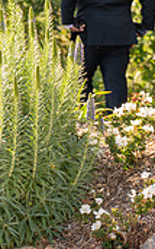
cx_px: -116
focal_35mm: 689
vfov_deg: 3.1
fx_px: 4672
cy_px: 172
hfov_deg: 1.9
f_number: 4.5
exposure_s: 1/800
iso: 200
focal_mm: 200
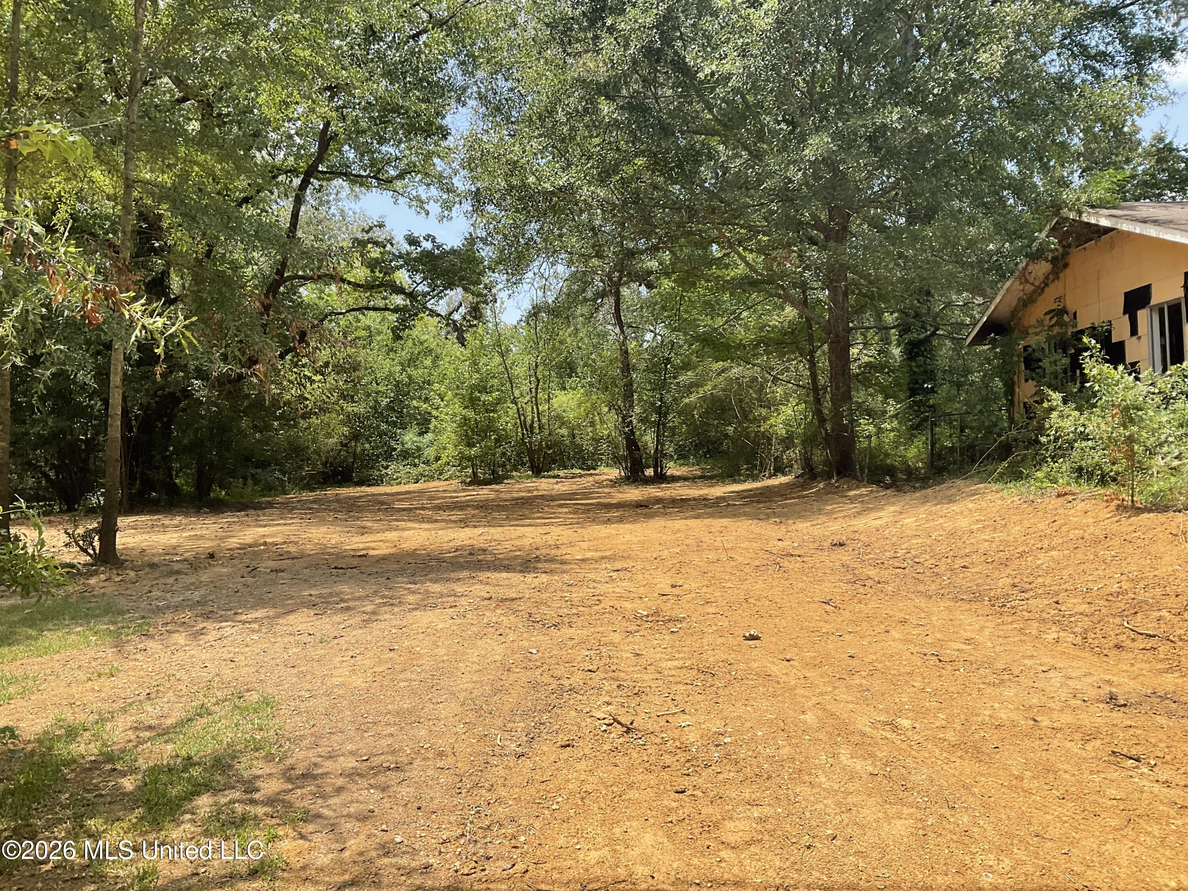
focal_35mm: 29
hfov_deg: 61.7
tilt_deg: -1.5
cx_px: 594
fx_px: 995
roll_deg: +3.1
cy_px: 446
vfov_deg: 48.2
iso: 16
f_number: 1.8
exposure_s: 1/1121
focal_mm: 3
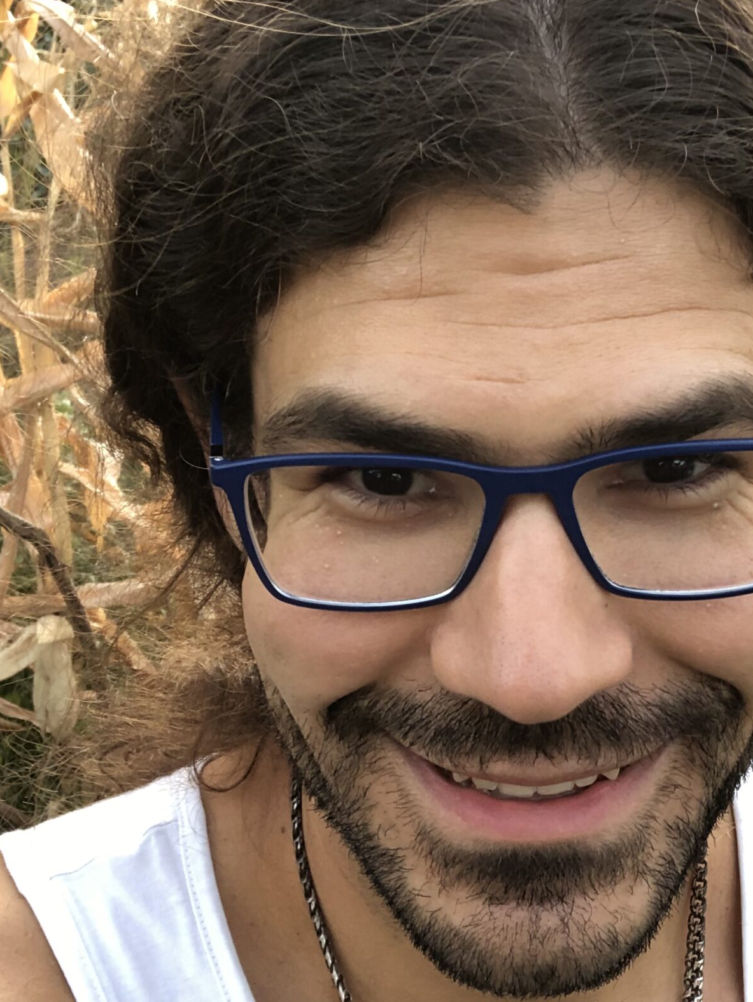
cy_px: 656
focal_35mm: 52
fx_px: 1507
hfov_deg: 27.9
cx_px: 507
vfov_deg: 36.5
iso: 80
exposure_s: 1/60
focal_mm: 2.87
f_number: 2.2
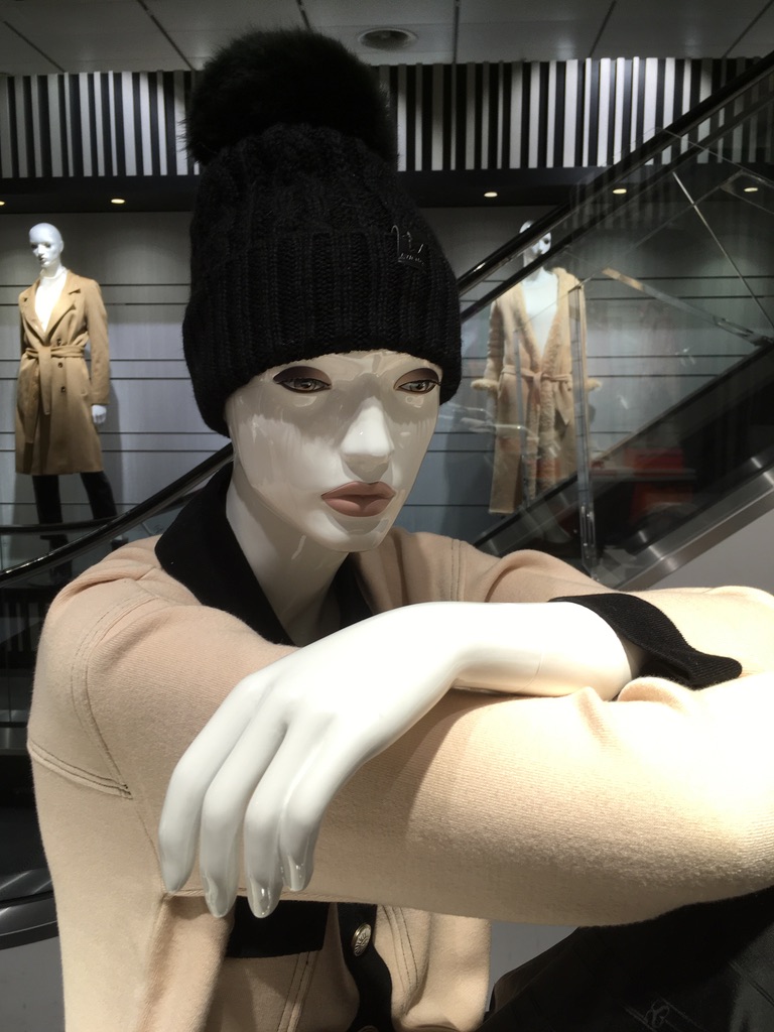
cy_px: 516
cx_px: 387
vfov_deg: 61.7
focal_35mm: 29
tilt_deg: -10.2
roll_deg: -0.3
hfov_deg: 48.2
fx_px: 865
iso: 32
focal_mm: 4.15
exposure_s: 1/50
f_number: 2.2
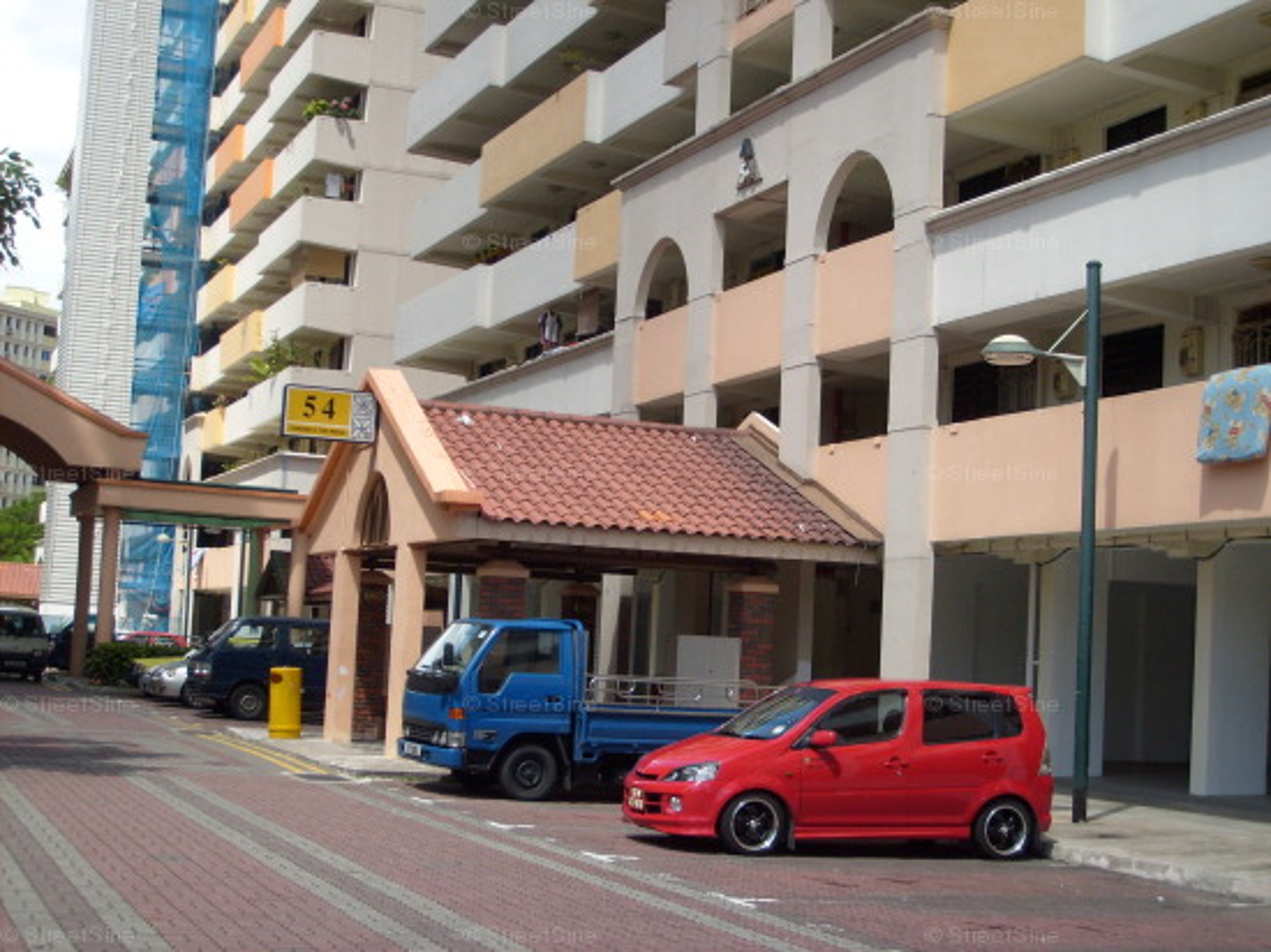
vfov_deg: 28.0
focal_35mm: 52
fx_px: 1908
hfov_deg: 36.8
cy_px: 476
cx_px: 636
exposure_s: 1/180
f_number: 8.4
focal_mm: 8.7
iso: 80
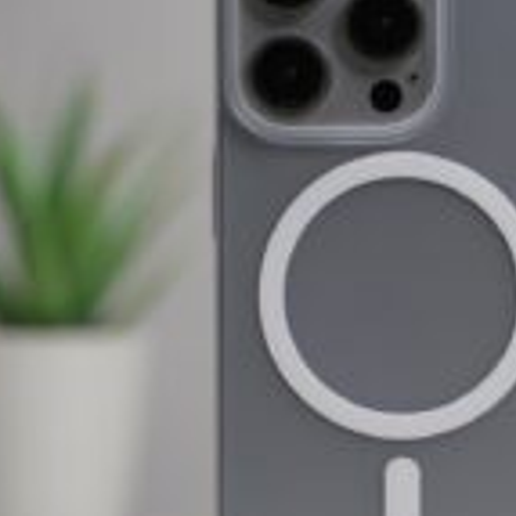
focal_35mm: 178
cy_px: 244
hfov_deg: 9.8
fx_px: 3002
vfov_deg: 9.8
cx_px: 440
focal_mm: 75
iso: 800
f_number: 4
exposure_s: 1/200
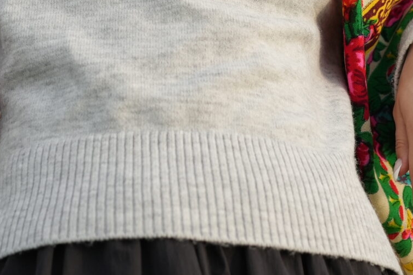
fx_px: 1365
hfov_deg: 17.2
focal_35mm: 119
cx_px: 223
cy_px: -61
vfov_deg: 11.3
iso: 250
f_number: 2.8
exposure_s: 1/1250
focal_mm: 35
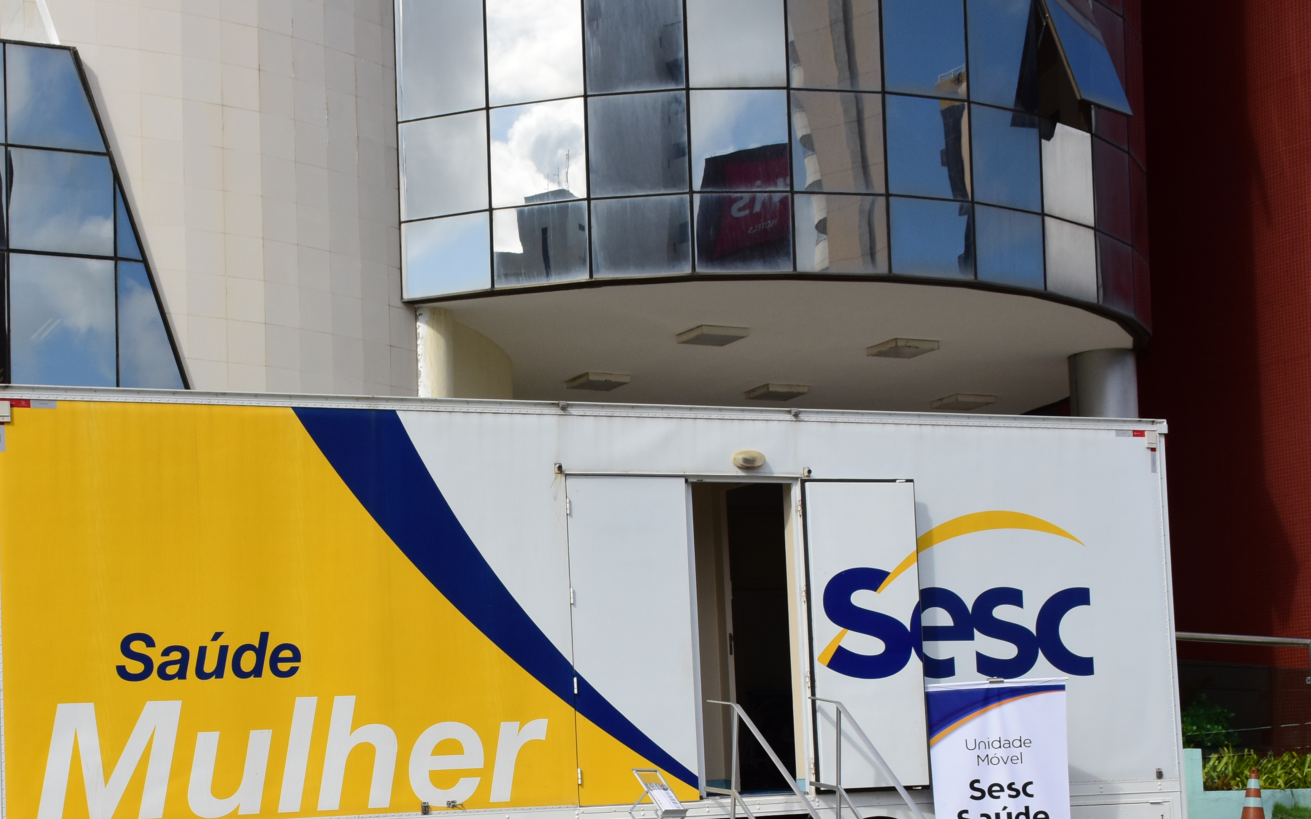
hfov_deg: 33.8
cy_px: 627
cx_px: 433
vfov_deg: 21.5
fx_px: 2134
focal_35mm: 60
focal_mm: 27
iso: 400
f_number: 13
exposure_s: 1/640
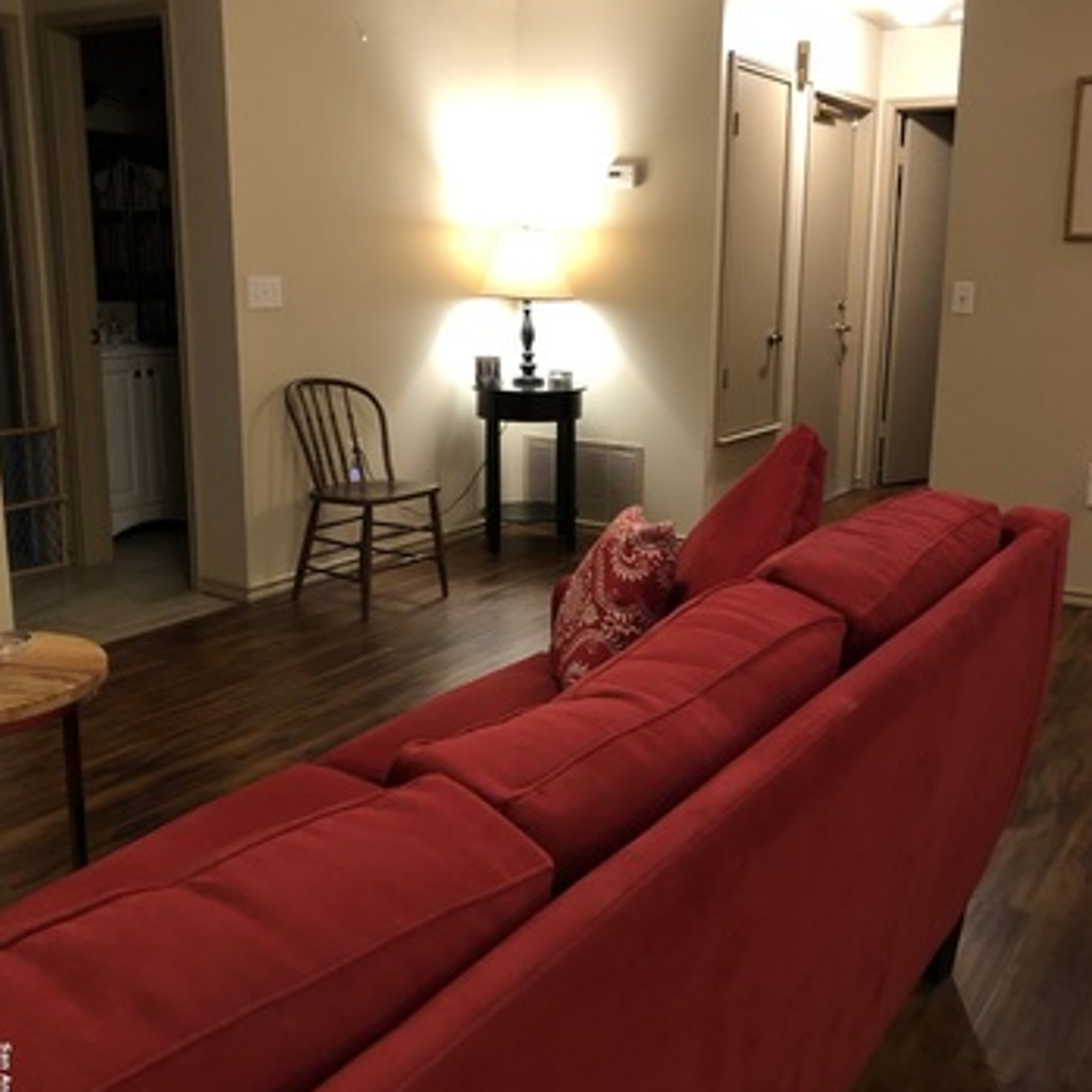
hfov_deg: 48.4
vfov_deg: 48.4
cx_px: 560
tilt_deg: -10.2
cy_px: 516
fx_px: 1213
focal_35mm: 34
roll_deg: +0.7
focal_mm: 3.99
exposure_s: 1/5
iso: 80
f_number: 1.8
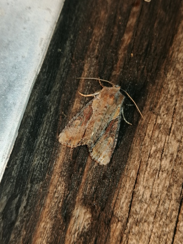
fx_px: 395
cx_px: 92
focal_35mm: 56
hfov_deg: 26.1
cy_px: 122
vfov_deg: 34.3
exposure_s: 1/50
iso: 64
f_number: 1.8
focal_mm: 3.95
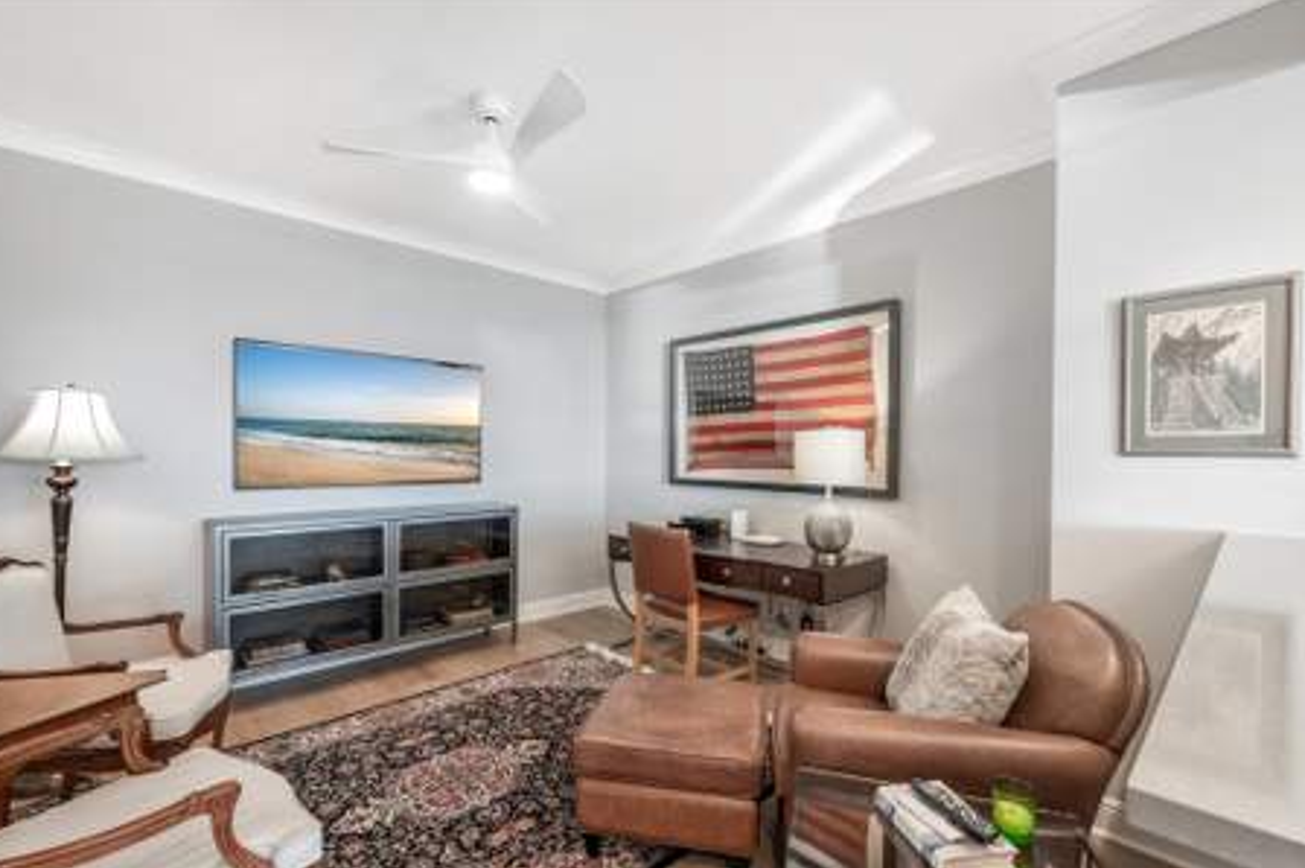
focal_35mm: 15
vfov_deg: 77.2
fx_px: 543
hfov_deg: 100.4
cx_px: 632
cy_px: 450
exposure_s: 1/2
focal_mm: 14
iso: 125
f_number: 11
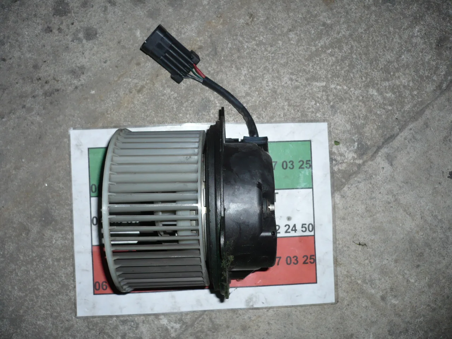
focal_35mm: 35
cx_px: 226
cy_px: 170
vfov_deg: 40.7
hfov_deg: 52.6
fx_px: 457
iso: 100
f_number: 2.8
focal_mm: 5.8
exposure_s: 1/30
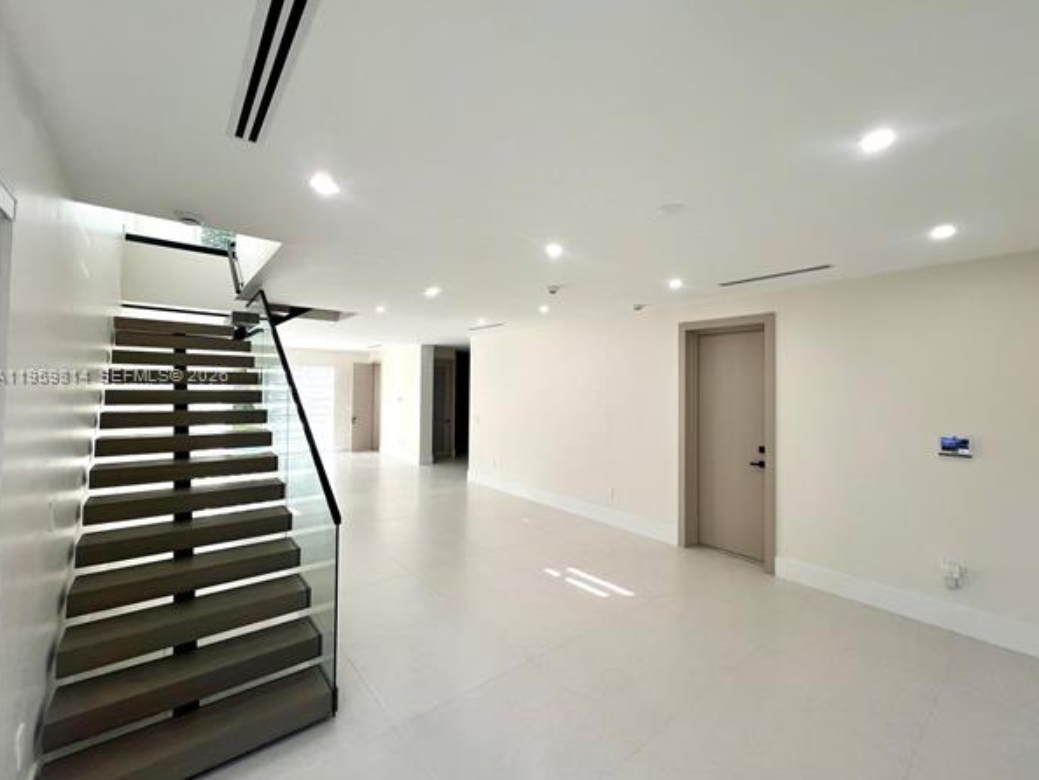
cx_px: 549
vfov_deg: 85.7
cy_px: 376
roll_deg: -0.8
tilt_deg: +1.0
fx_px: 420
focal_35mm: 14
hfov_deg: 101.9
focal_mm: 1.57
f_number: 1.8
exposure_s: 1/137
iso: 32
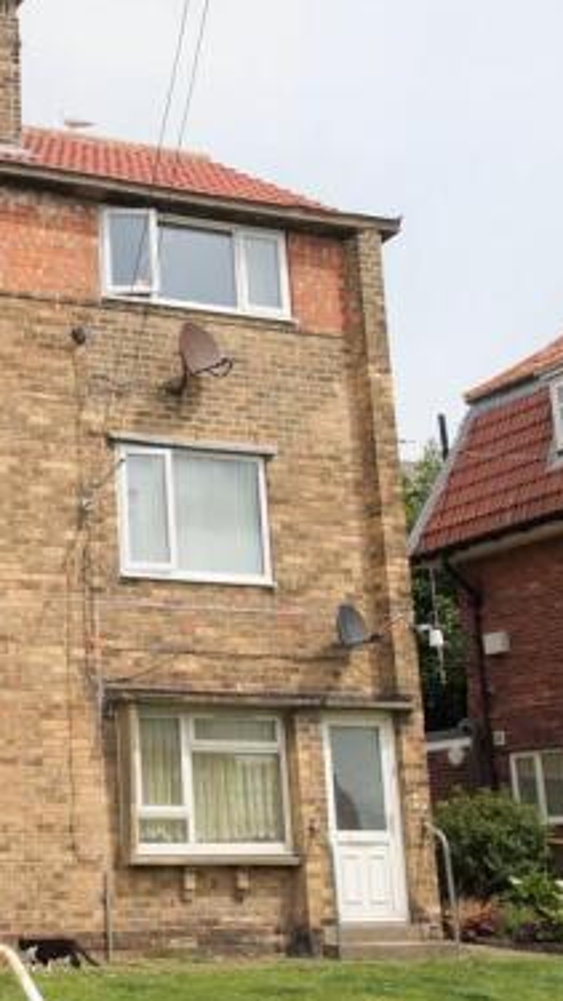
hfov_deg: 20.6
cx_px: -85
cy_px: 490
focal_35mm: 55
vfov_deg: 37.8
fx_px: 1459
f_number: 8
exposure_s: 1/250
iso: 100
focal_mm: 20
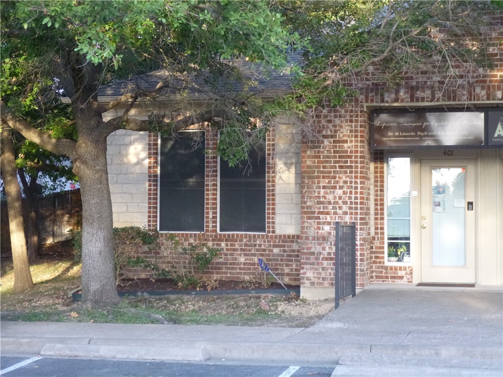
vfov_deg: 22.9
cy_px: 188
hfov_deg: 30.3
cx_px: 252
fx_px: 930
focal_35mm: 64
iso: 400
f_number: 4.5
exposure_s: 1/60
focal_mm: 11.5
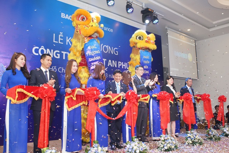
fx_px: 223
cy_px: 76
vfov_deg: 37.9
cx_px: 114
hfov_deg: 54.4
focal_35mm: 35
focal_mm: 35
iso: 800
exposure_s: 1/200
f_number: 4.5
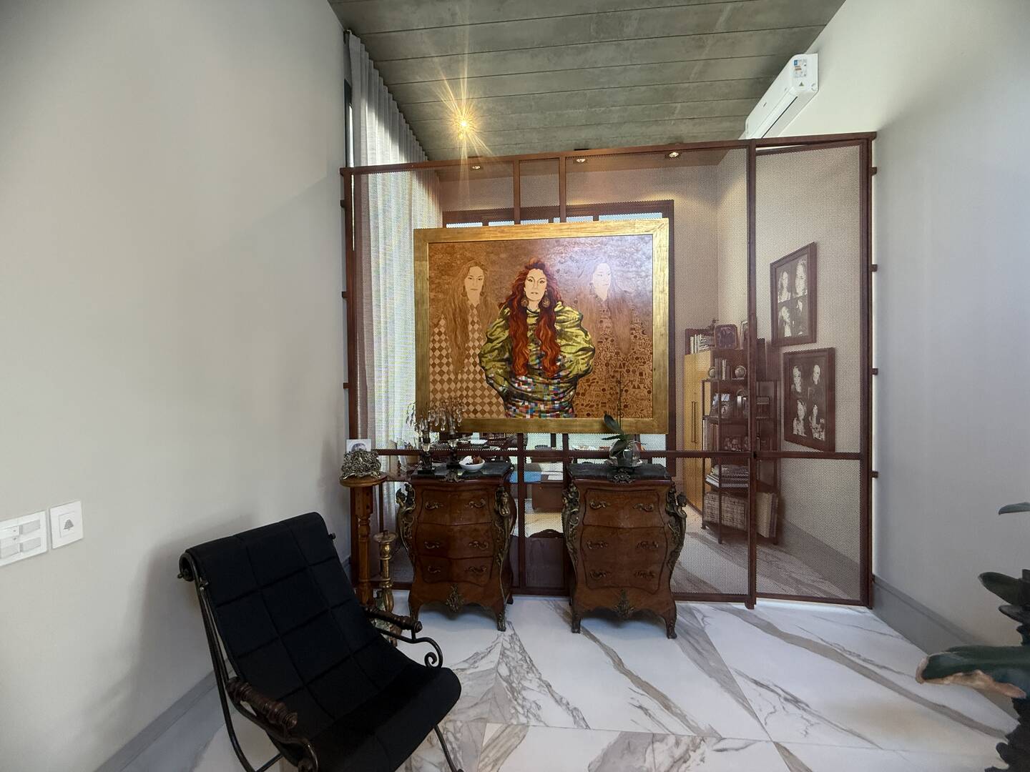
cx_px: 515
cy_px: 386
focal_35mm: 14
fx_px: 417
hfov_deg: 102.1
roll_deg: +0.5
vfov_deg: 85.7
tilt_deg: +0.4
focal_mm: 2.22
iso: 250
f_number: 2.2
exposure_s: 1/120
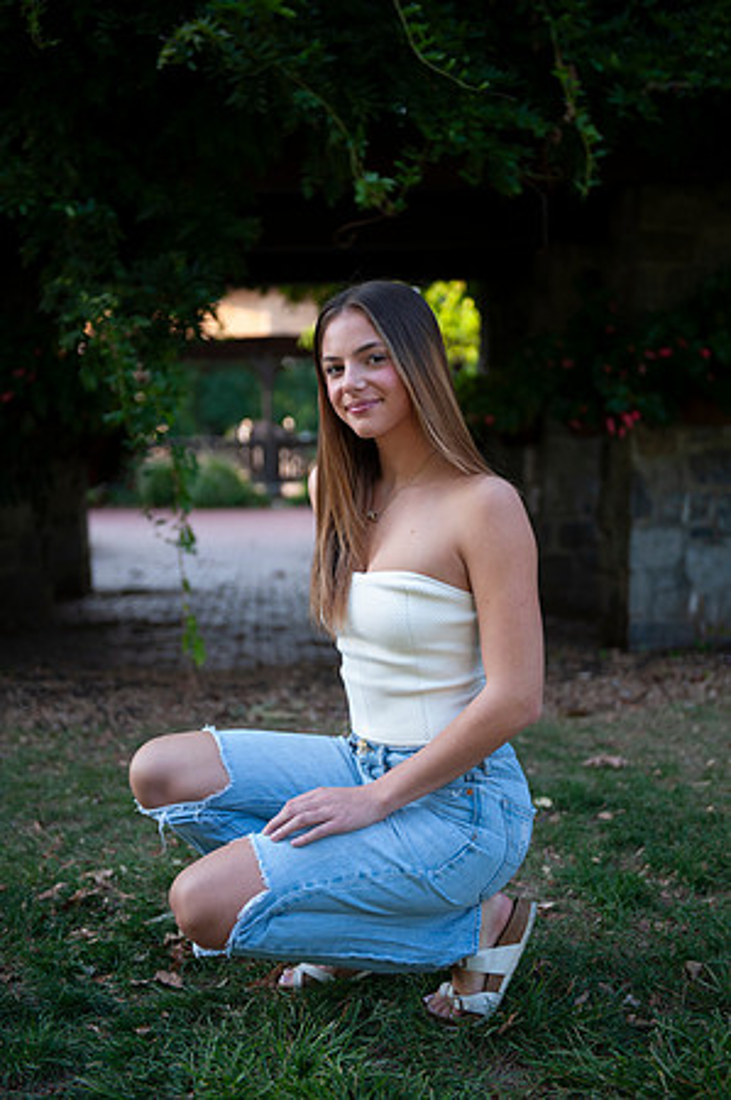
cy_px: 550
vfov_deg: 38.2
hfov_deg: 25.9
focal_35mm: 52
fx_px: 1587
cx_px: 366
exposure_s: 1/200
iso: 100
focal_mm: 52
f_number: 2.8
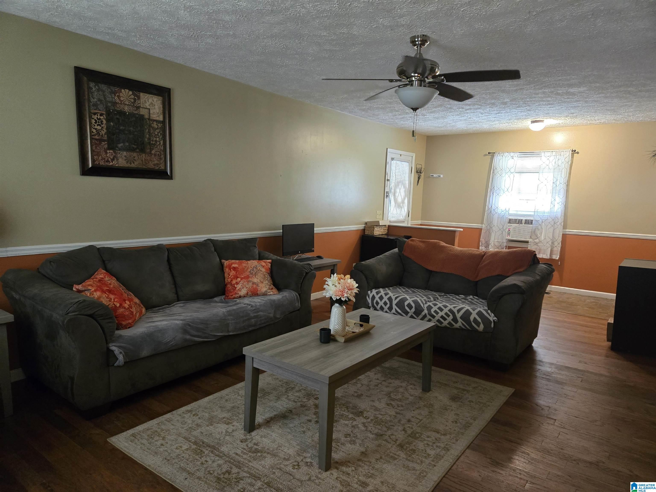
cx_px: 328
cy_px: 246
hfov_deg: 73.9
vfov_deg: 58.9
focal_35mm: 23
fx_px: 436
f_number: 1.8
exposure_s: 1/60
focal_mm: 5.4
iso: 800
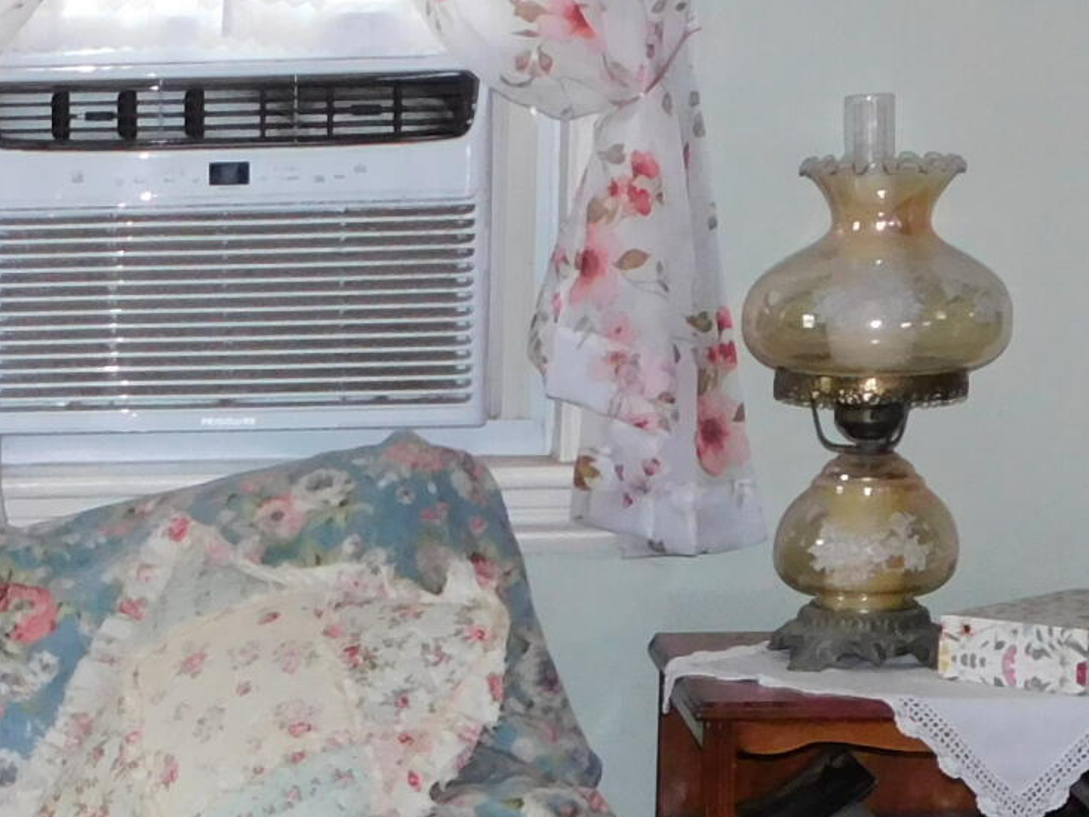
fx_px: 4624
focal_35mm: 147
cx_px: -465
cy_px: 1072
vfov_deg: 9.9
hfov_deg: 12.8
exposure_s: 1/30
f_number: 3.5
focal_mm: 6.3
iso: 250
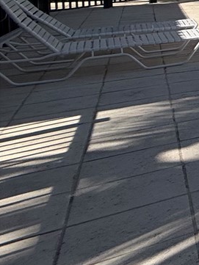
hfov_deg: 11.8
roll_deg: -1.5
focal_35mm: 62
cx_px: 586
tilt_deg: -2.6
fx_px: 475
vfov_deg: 28.5
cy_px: -21
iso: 50
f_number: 2.2
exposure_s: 1/4425
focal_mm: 2.22
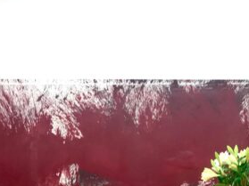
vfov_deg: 18.4
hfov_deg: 24.2
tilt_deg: +0.8
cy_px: 202
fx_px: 554
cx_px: 253
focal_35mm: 77
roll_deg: +0.3
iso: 25
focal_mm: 3.99
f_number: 1.8
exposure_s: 1/50
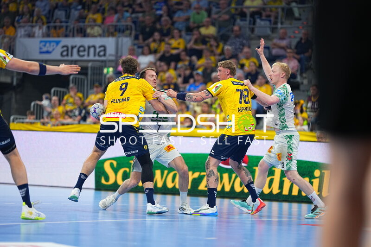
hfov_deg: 15.2
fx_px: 1391
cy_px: 124
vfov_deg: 10.2
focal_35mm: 135
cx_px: 186
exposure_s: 1/1600
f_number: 1.8
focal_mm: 135
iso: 1000
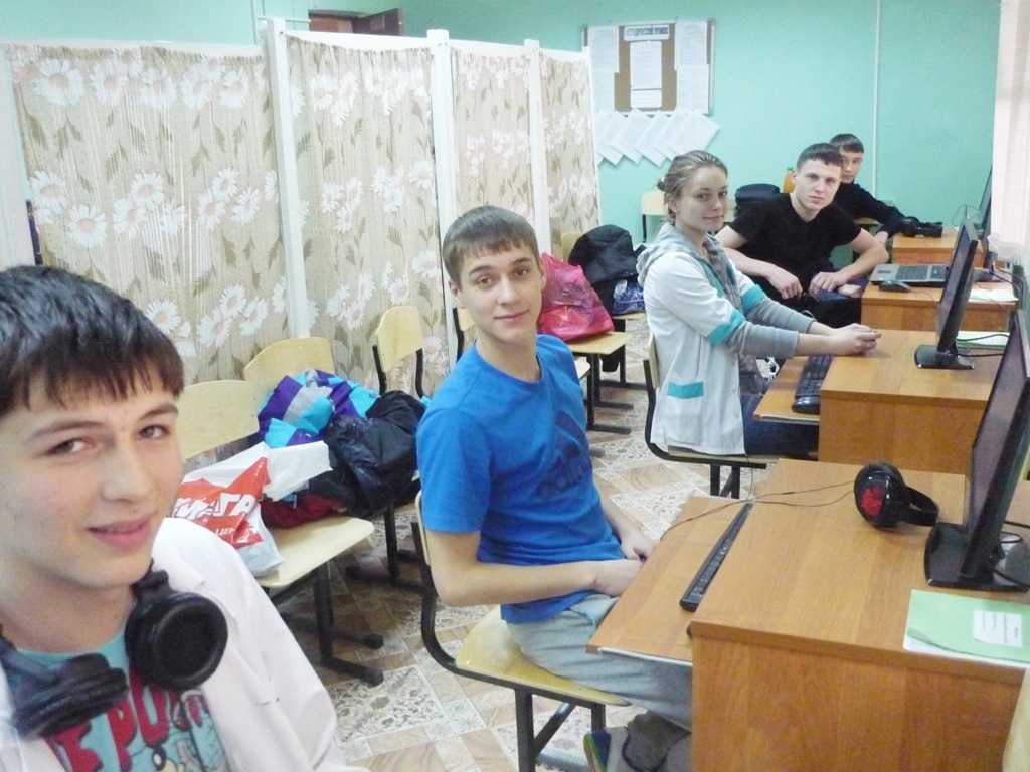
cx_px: 515
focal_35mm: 33
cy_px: 386
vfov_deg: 42.9
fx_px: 982
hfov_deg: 55.4
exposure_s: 1/50
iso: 800
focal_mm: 5.5
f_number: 2.8
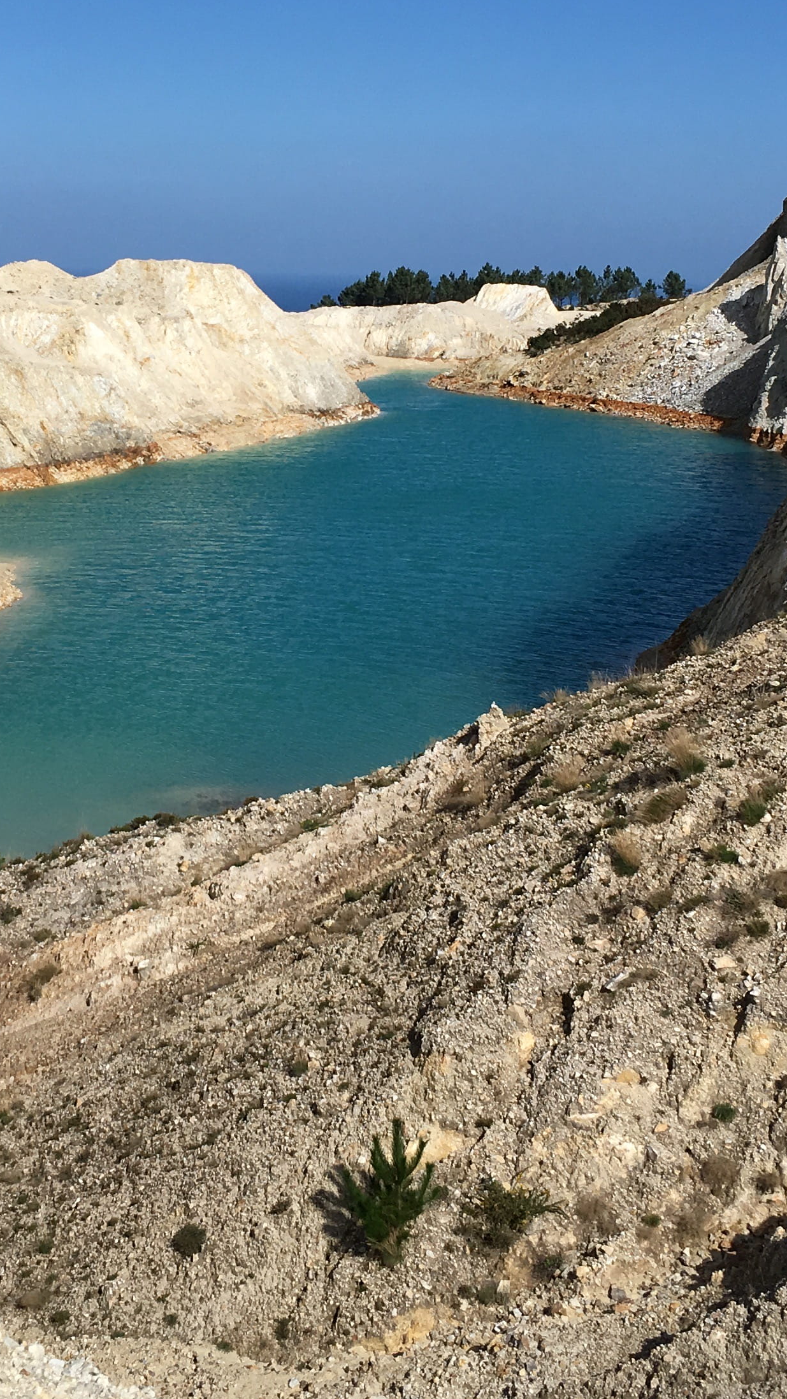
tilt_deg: -6.5
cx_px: 225
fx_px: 2152
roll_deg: -0.6
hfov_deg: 20.6
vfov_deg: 35.8
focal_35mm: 58
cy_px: 508
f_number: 2.2
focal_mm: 4.15
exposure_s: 1/3846
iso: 25
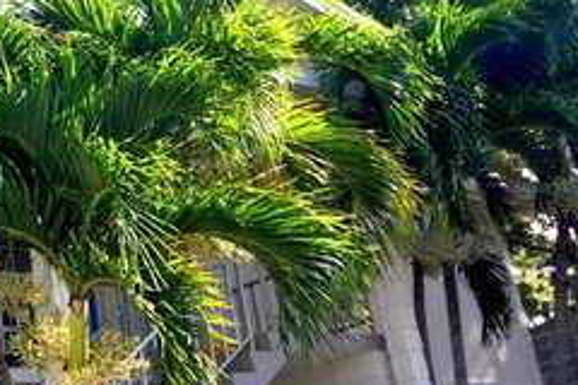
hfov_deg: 26.6
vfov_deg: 18.9
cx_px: 5
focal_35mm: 72
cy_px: 186
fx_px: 1156
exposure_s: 1/125
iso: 200
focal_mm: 24
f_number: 6.3
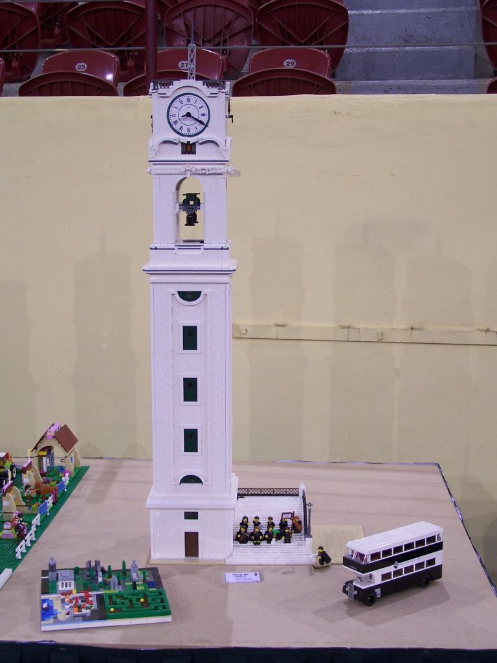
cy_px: 332
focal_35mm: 56
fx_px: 1072
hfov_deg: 26.1
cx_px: 248
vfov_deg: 34.3
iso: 80
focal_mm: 9.3
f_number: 3.1
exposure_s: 1/10
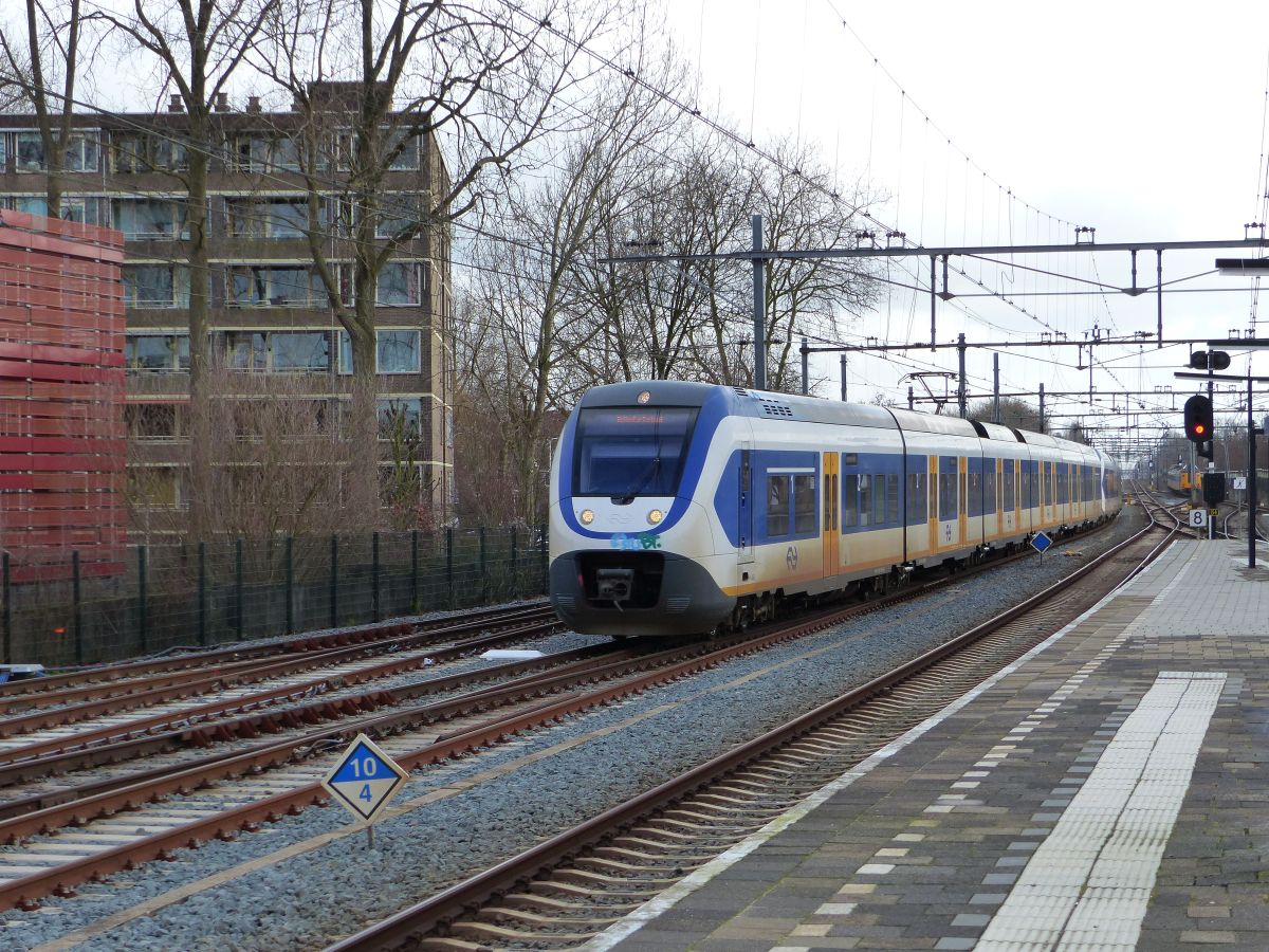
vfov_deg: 18.9
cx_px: 634
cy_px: 476
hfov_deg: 25.0
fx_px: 2859
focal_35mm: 78
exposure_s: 1/250
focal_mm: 14
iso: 160
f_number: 4
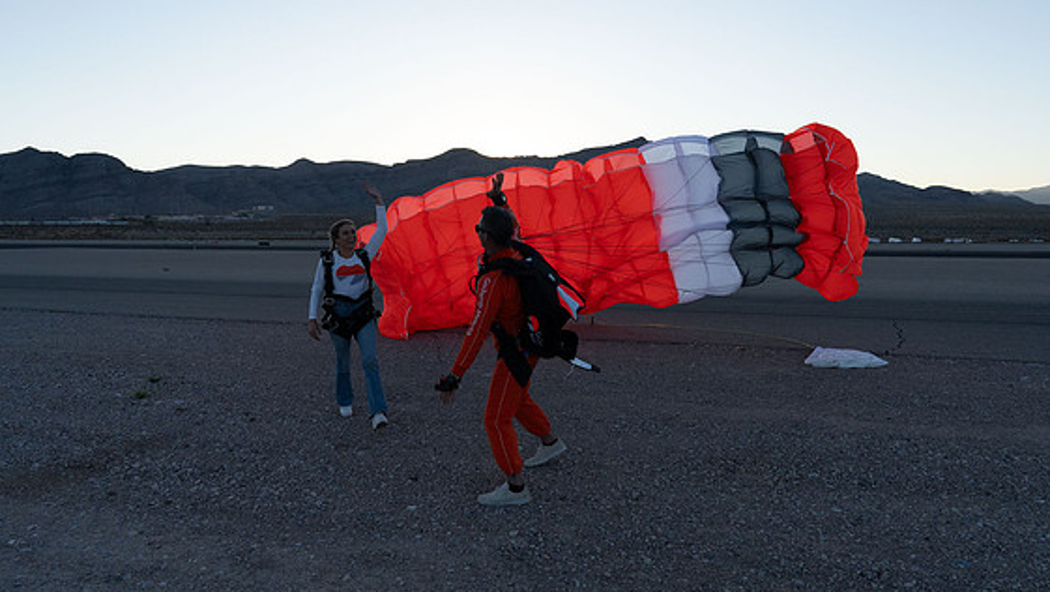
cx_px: 535
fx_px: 724
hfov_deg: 71.9
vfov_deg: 44.4
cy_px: 291
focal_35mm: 26
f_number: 6.3
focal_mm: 24
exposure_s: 1/2000
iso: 1250
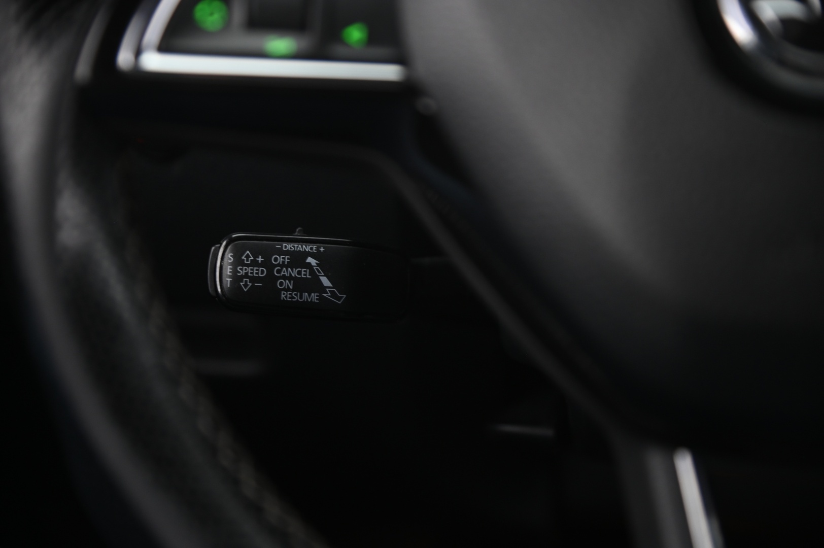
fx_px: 1784
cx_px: 412
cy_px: 274
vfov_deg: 17.5
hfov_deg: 26.0
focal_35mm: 78
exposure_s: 1/4
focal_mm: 78
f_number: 4
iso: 1000
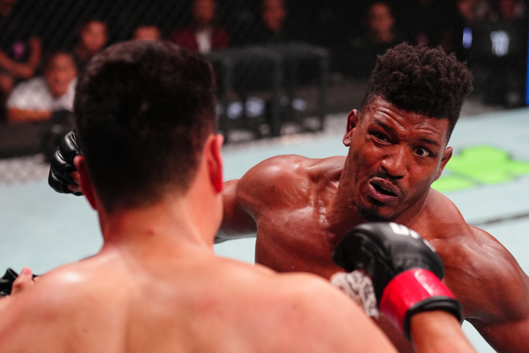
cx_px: 264
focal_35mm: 70
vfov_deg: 19.5
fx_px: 1029
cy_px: 176
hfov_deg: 28.8
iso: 2000
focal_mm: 70
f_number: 2.8
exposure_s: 1/1250
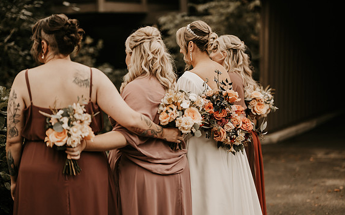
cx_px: 174
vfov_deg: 24.8
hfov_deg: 38.9
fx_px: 489
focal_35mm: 52
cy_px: 111
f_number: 1.2
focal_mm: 50
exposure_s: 1/3200
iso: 250
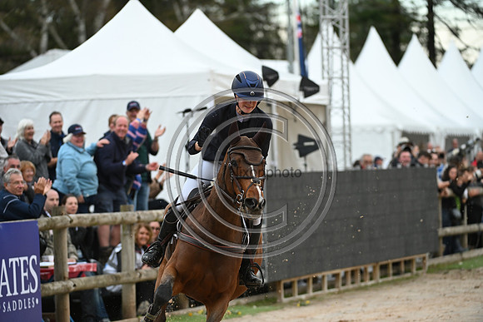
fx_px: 2818
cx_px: 242
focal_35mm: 210
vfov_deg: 6.5
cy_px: 161
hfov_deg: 9.8
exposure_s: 1/1250
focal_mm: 210
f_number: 4.5
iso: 1600
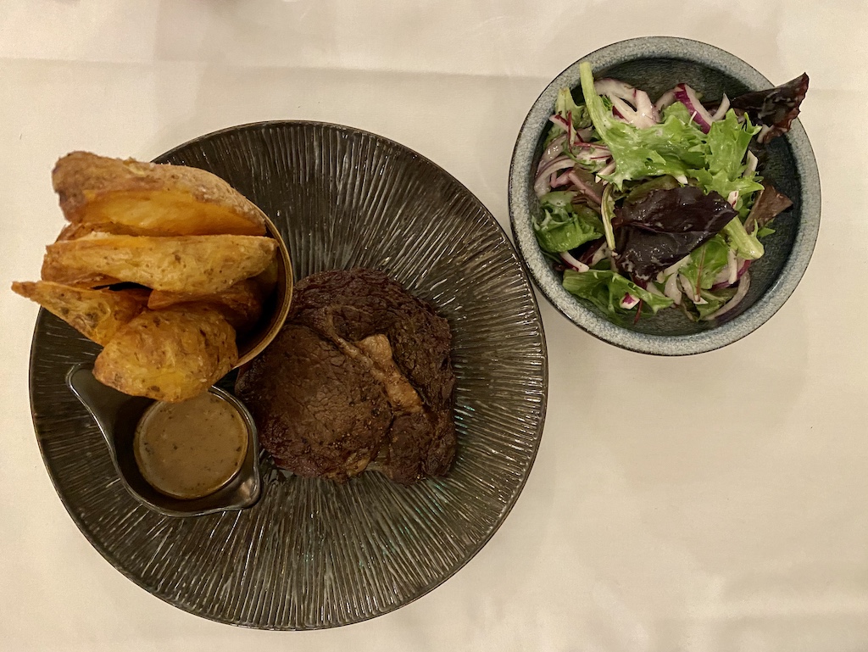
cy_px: 326
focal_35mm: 26
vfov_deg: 53.1
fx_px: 652
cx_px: 434
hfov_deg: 67.3
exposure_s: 1/25
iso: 800
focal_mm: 4.25
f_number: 1.8
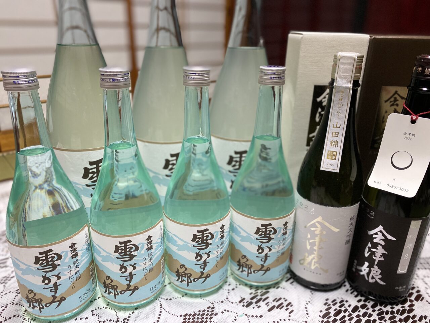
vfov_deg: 53.1
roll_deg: -1.1
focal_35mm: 26
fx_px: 323
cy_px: 162
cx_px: 215
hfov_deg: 67.3
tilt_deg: -21.5
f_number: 1.8
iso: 320
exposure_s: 1/50
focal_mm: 4.25
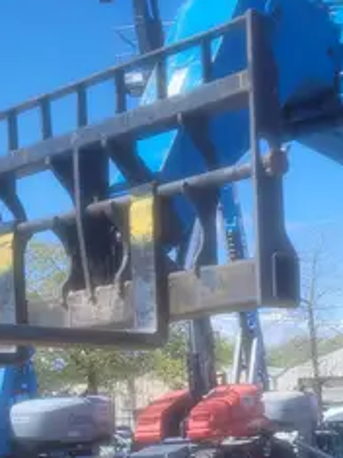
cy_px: 418
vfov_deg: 23.5
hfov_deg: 17.2
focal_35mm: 81
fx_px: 1071
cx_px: 433
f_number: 1.8
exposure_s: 1/2283
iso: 40
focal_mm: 5.4
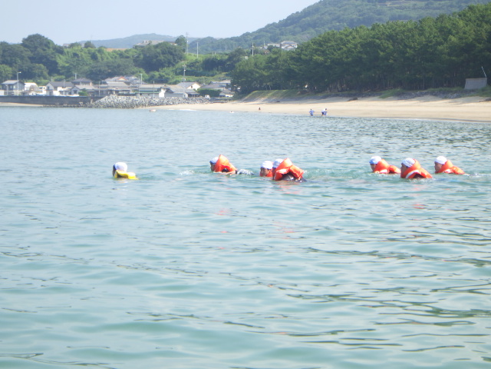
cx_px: 246
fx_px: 1333
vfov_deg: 15.7
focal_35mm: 94
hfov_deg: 20.9
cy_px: 184
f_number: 5
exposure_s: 1/320
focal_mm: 16.7
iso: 125
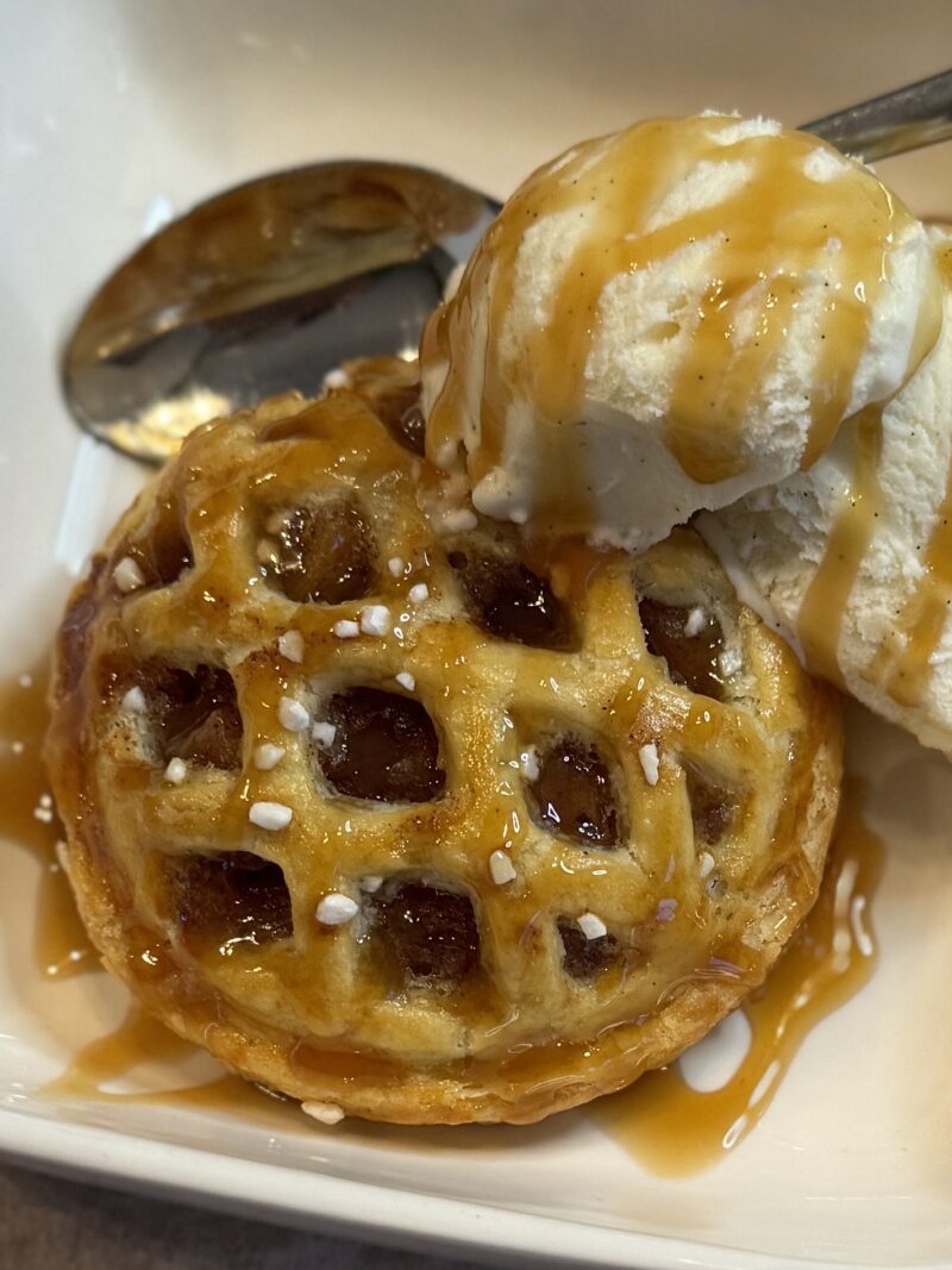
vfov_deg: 71.6
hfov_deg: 56.8
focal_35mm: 24
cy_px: 635
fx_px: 880
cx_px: 476
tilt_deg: -75.0
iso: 200
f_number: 1.78
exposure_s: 1/60
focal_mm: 6.76
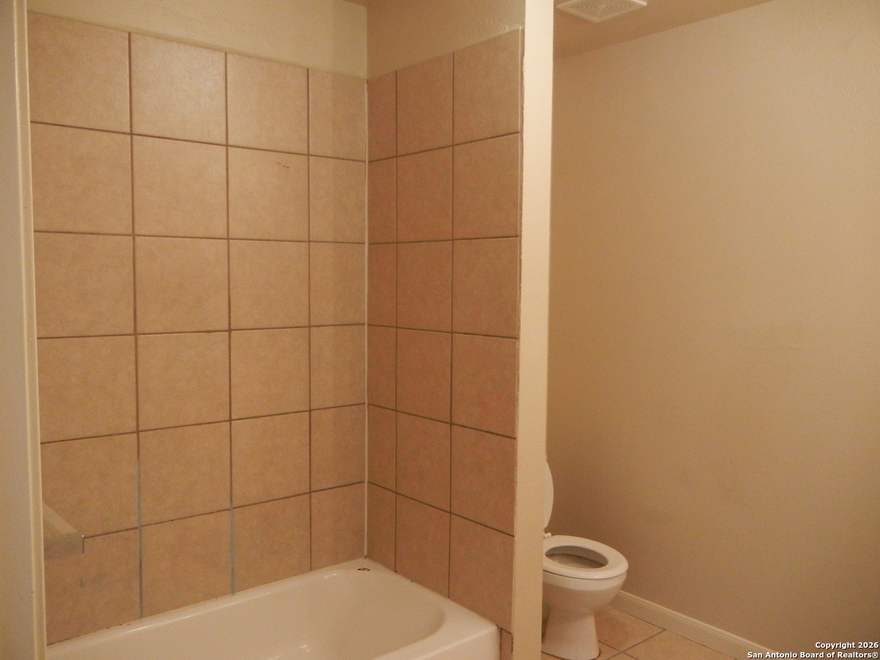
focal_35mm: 30
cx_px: 440
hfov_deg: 60.0
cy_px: 330
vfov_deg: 46.8
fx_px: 763
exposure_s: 1/30
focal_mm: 5.4
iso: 800
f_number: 3.5
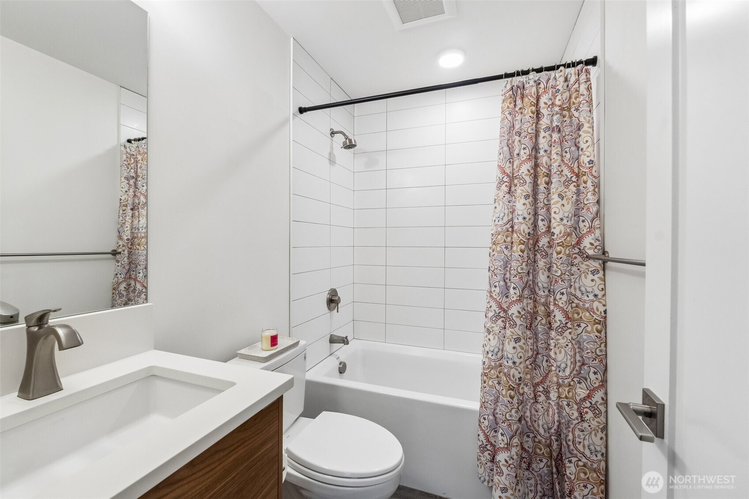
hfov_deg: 100.4
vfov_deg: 77.3
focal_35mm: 15
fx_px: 312
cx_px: 374
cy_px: 250
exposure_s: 1/10
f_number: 9
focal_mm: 10
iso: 250
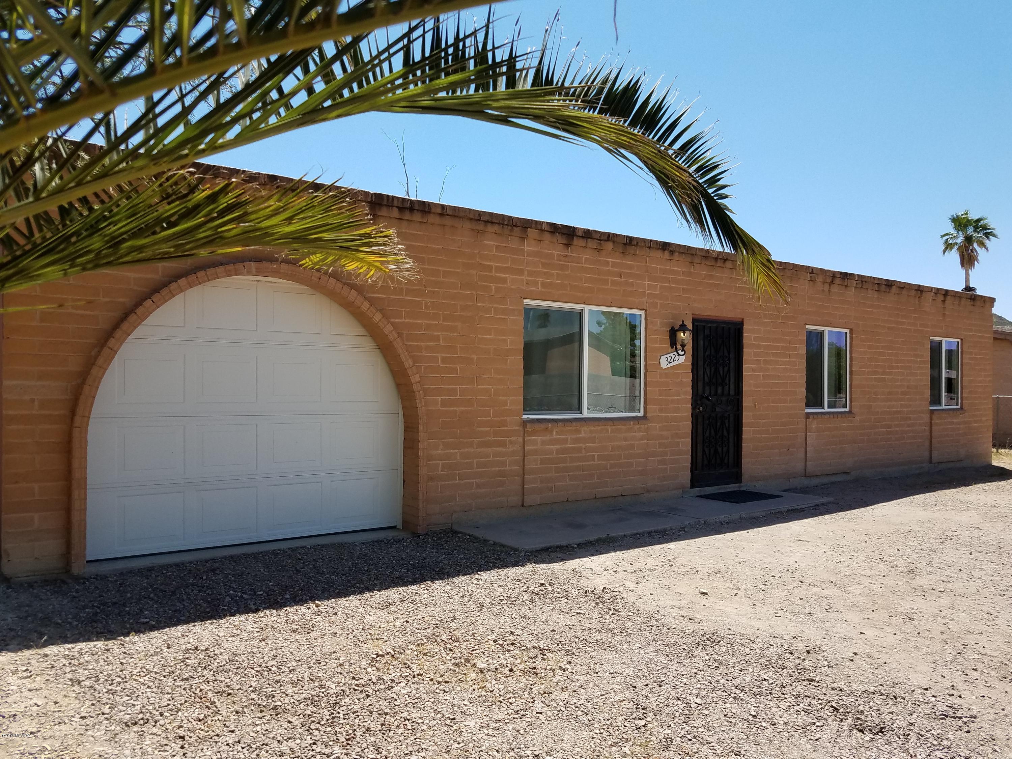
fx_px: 760
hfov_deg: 67.3
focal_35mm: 26
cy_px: 380
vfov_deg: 53.1
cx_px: 506
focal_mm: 4.2
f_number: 1.7
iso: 40
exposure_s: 1/1696
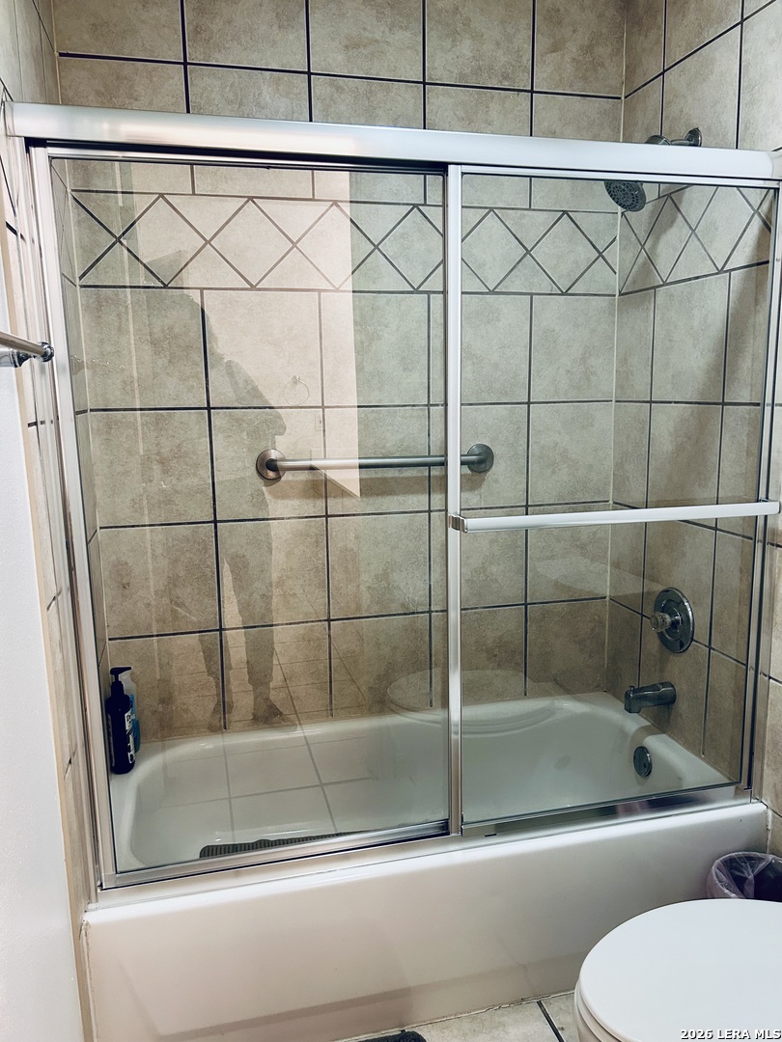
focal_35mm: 26
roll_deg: +1.4
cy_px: 521
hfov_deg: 53.1
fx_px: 783
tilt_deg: -9.5
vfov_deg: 67.3
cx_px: 391
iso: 200
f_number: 1.5
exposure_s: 1/60
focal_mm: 5.7
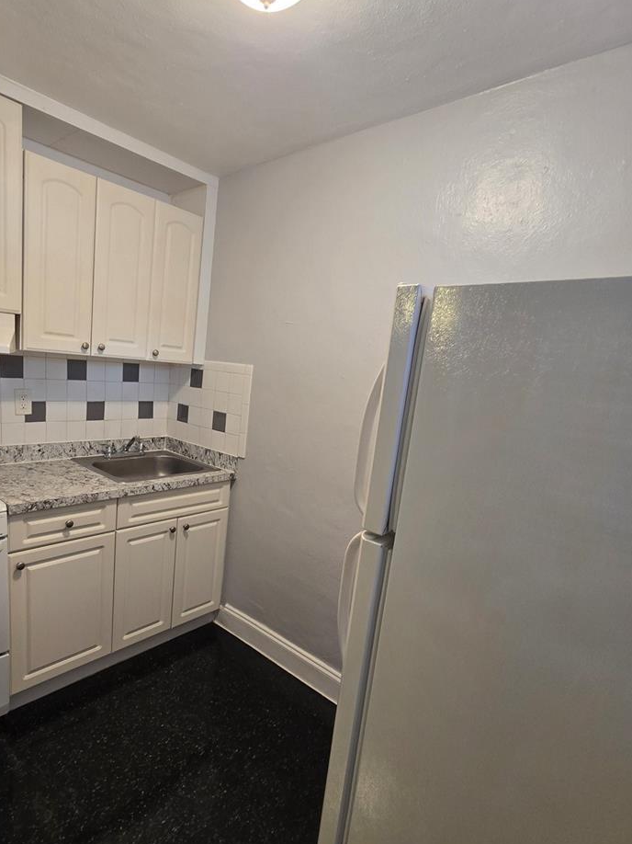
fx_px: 414
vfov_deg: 90.9
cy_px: 452
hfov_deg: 73.6
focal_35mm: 17
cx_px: 243
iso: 160
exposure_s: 1/60
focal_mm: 2.2
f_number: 2.2
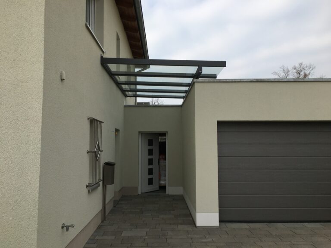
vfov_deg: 48.2
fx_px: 277
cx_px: 166
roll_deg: +0.0
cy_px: 124
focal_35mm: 29
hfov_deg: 61.7
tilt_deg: +4.9
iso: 25
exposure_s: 1/1040
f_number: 2.2
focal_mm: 4.15
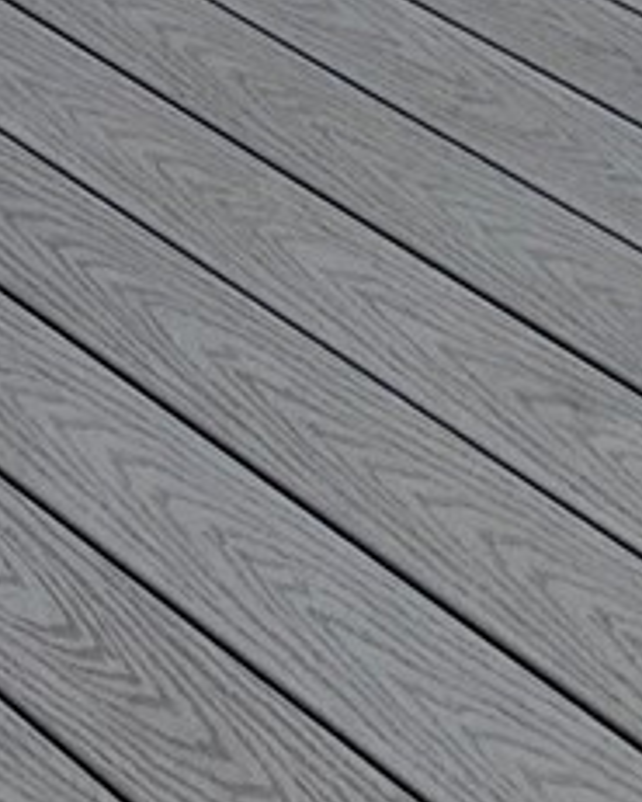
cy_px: -1163
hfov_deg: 13.2
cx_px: -895
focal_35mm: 88
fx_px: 2089
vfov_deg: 14.1
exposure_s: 1/245
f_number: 2.2
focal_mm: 2.2
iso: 50
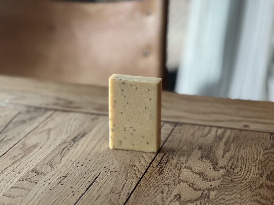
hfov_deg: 25.3
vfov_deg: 19.1
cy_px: 102
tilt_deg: -19.1
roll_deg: +0.4
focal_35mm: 77
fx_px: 609
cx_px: 137
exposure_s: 1/40
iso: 320
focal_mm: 9
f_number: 2.8
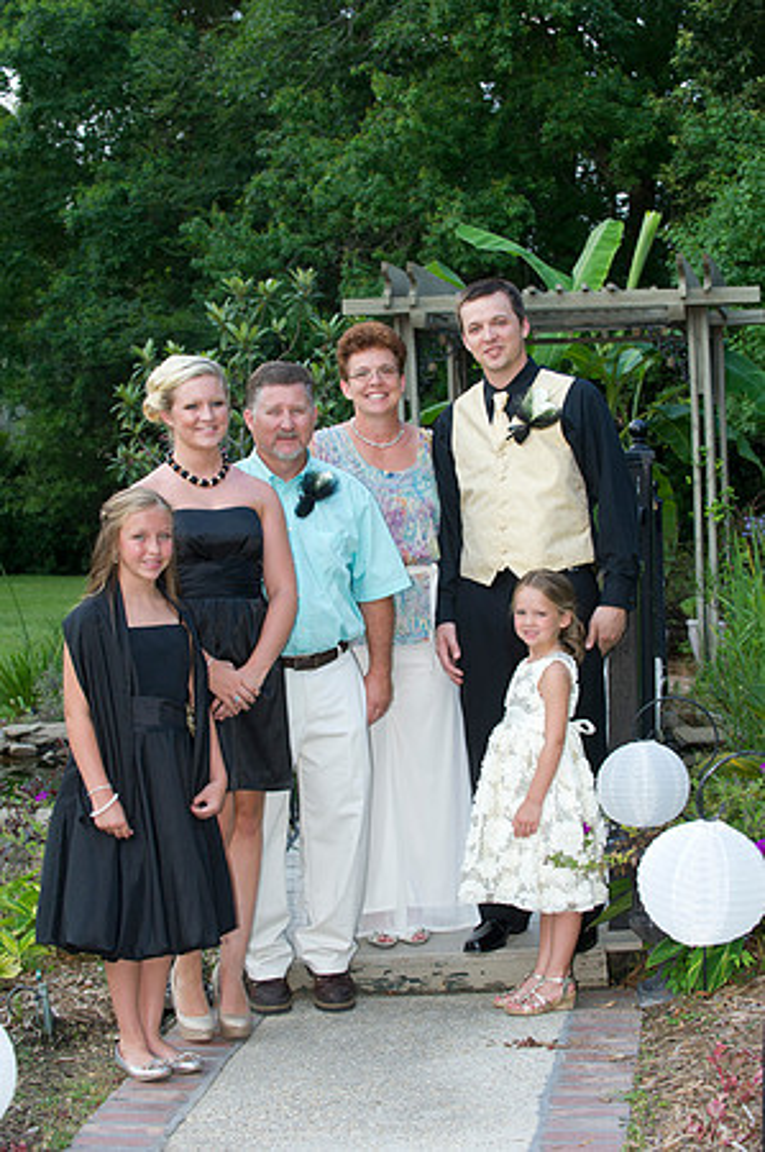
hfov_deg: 17.5
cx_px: 382
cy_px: 576
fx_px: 2492
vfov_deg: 26.0
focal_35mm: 78
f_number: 5.6
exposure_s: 1/200
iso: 800
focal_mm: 78
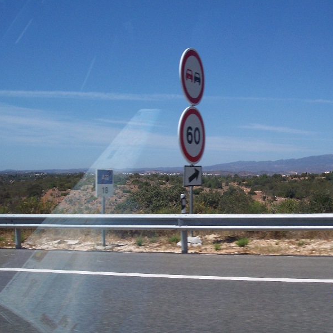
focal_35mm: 45
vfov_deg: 37.6
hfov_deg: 37.2
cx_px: 221
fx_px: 490
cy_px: 166
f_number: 4.8
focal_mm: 8
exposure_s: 1/1000
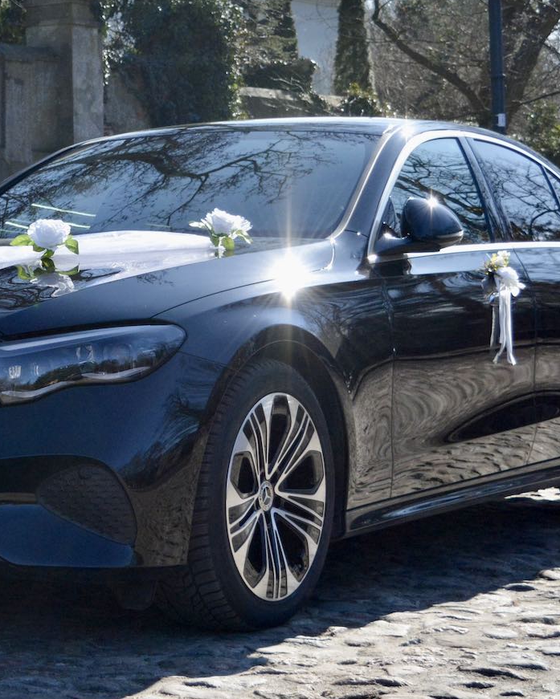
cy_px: 301
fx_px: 2009
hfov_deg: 15.7
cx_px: 92
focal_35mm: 97
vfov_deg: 19.7
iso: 800
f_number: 5.6
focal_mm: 30
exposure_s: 1/4000
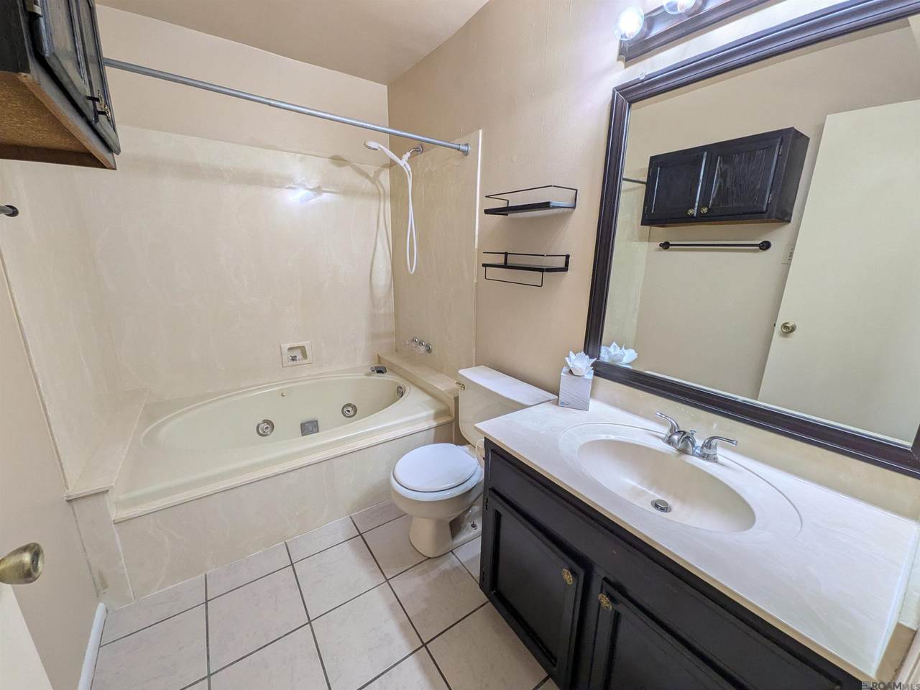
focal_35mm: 14
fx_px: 372
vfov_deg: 85.7
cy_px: 345
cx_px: 460
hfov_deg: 102.1
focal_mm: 1.85
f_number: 2.2
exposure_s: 1/60
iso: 68
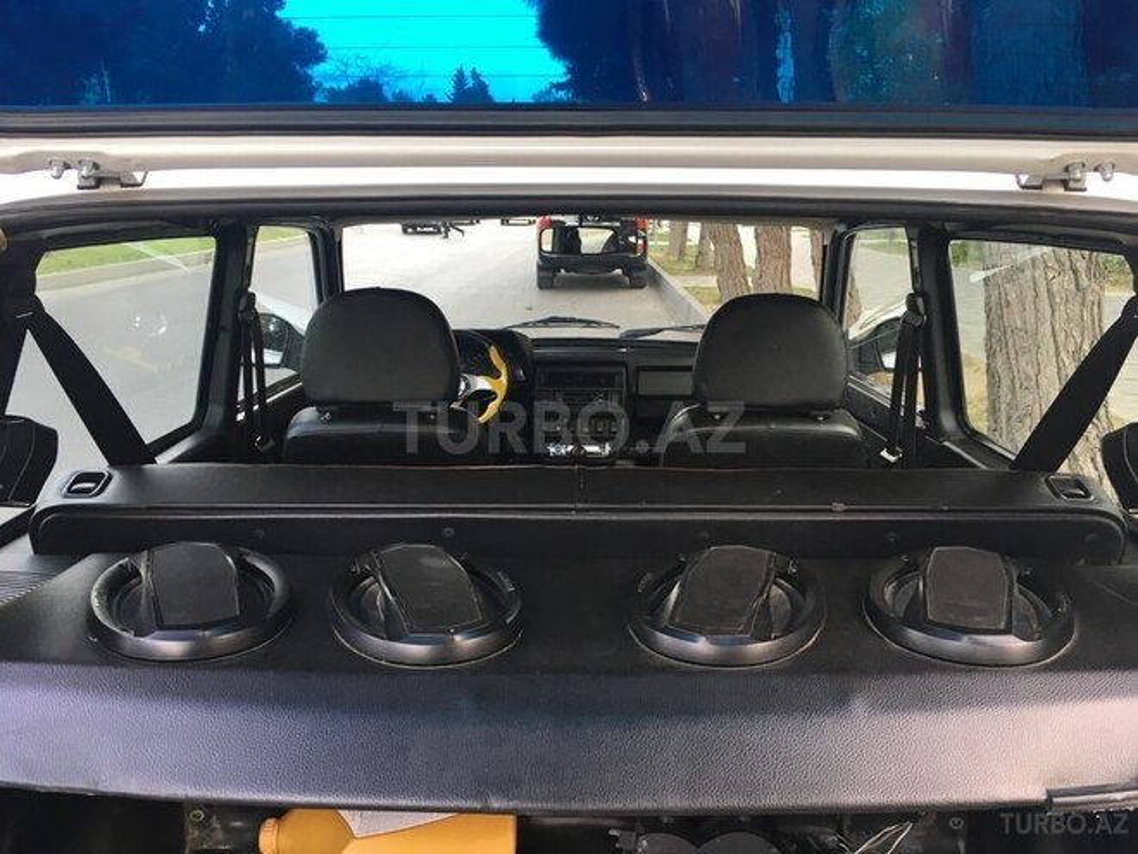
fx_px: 953
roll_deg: +0.0
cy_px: 427
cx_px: 569
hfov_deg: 61.7
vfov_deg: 48.2
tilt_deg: -12.8
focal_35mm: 29
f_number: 2.2
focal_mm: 4.15
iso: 25
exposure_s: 1/33
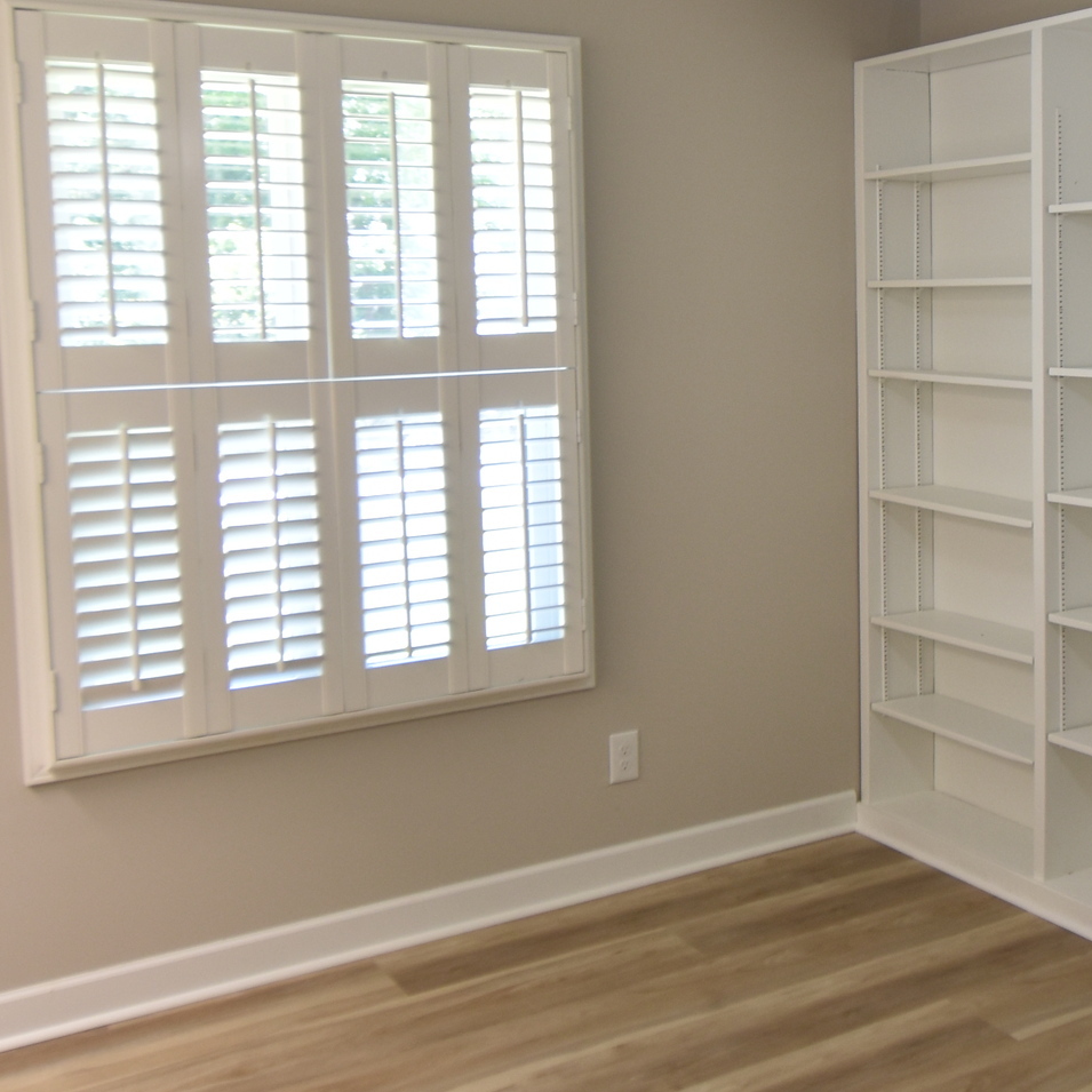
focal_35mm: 41
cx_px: 796
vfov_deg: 40.7
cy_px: 439
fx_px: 1463
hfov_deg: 40.0
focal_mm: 10
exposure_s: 1/15
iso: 220
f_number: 4.5
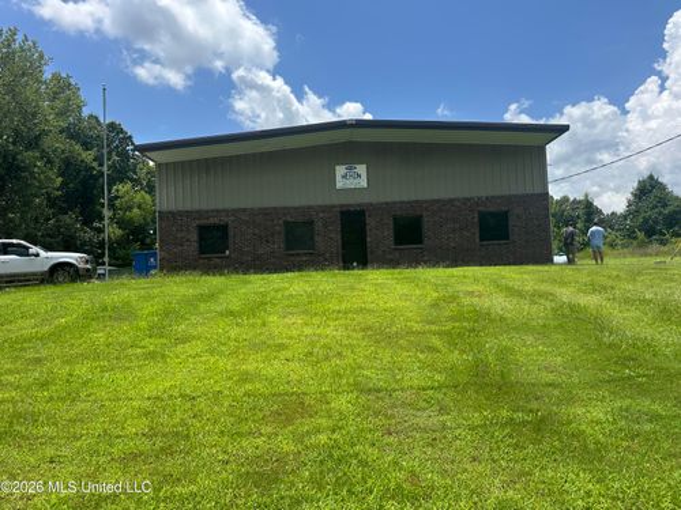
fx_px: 472
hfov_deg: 71.6
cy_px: 255
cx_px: 340
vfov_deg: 56.8
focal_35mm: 24
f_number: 1.78
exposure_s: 1/4016
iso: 80
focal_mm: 6.86
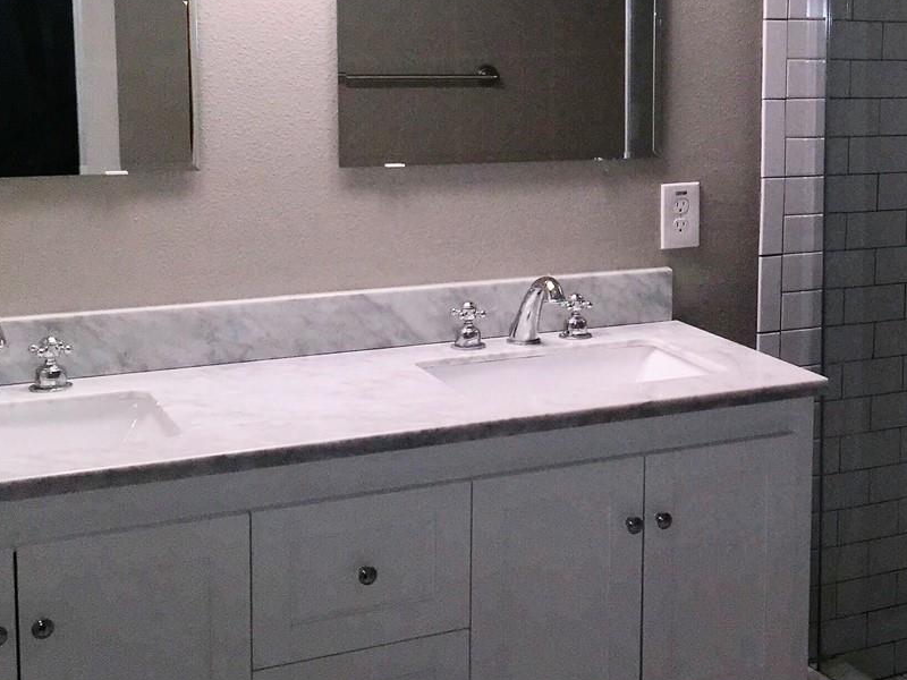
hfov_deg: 31.9
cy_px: 212
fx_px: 1520
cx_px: 790
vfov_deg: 25.1
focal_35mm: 58
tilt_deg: -7.3
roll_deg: -1.5
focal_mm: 4.15
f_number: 2.2
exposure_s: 1/78
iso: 32
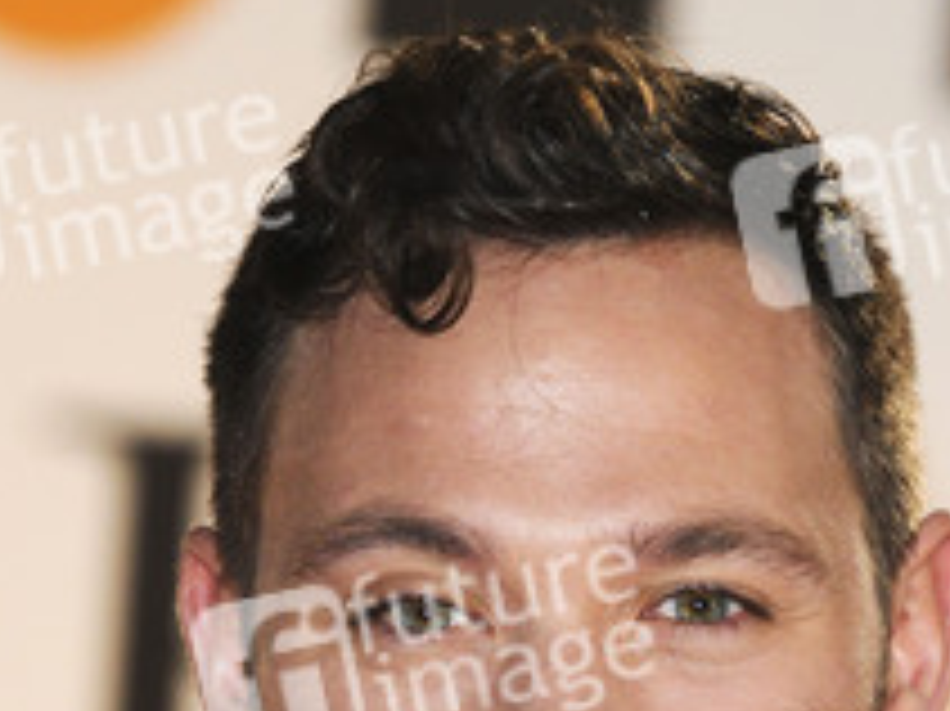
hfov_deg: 5.0
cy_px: 878
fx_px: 10887
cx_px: 556
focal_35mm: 397
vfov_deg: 3.7
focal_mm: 145
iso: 640
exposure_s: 1/160
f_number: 5
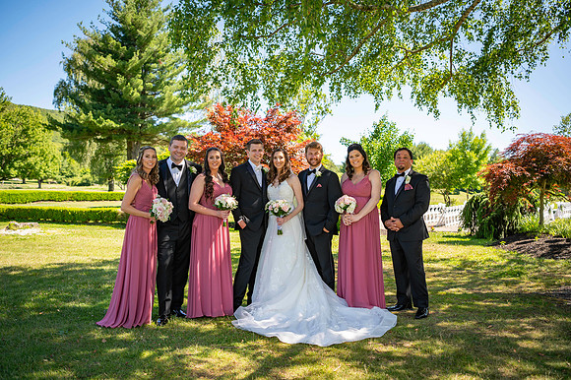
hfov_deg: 58.7
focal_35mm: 32
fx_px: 507
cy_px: 190
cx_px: 286
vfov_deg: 41.1
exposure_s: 1/800
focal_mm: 32
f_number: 3.2
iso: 100
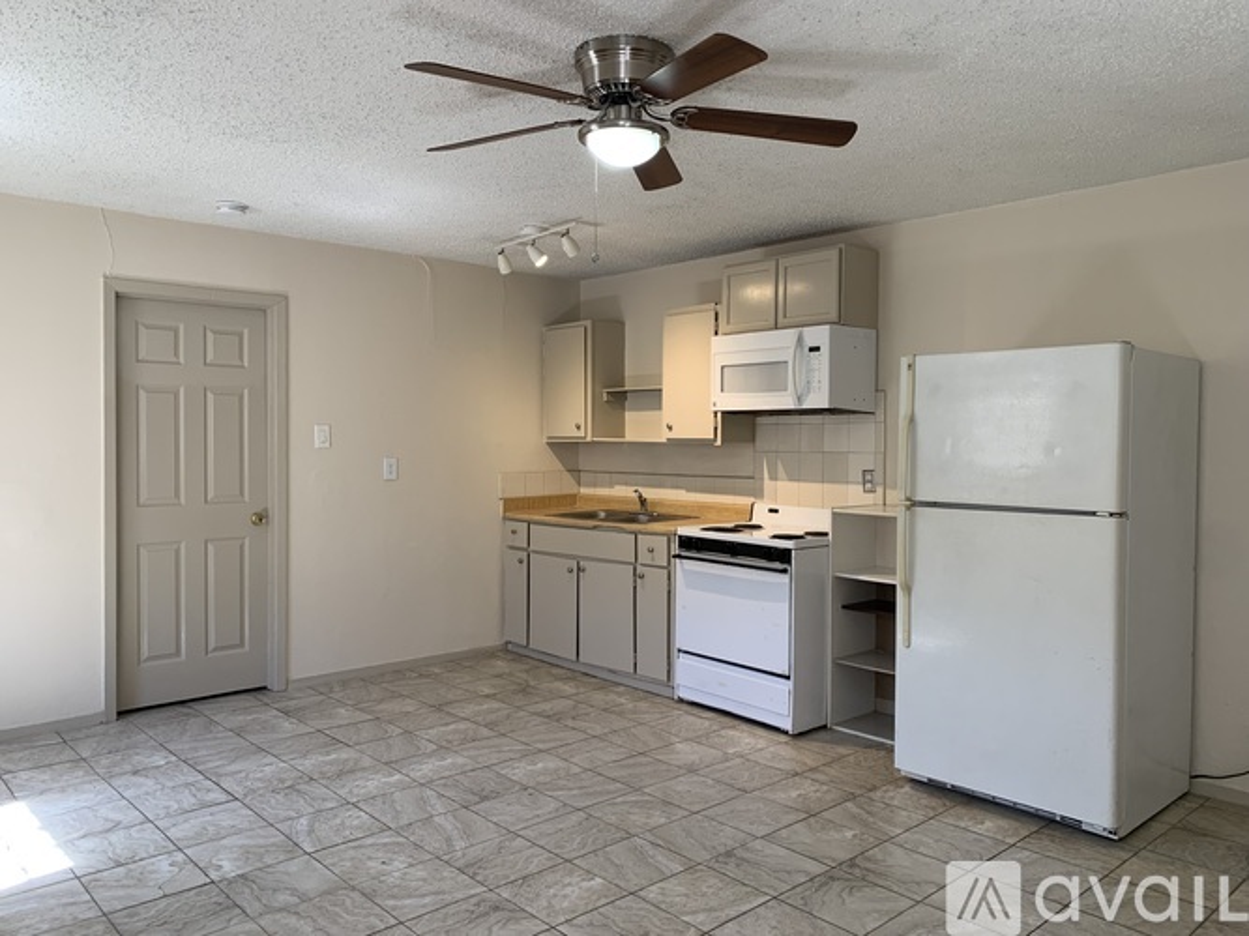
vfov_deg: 53.0
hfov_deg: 67.3
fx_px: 938
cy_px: 468
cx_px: 624
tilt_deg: -1.4
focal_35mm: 26
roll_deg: -0.3
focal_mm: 4.25
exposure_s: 1/120
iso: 100
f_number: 1.8
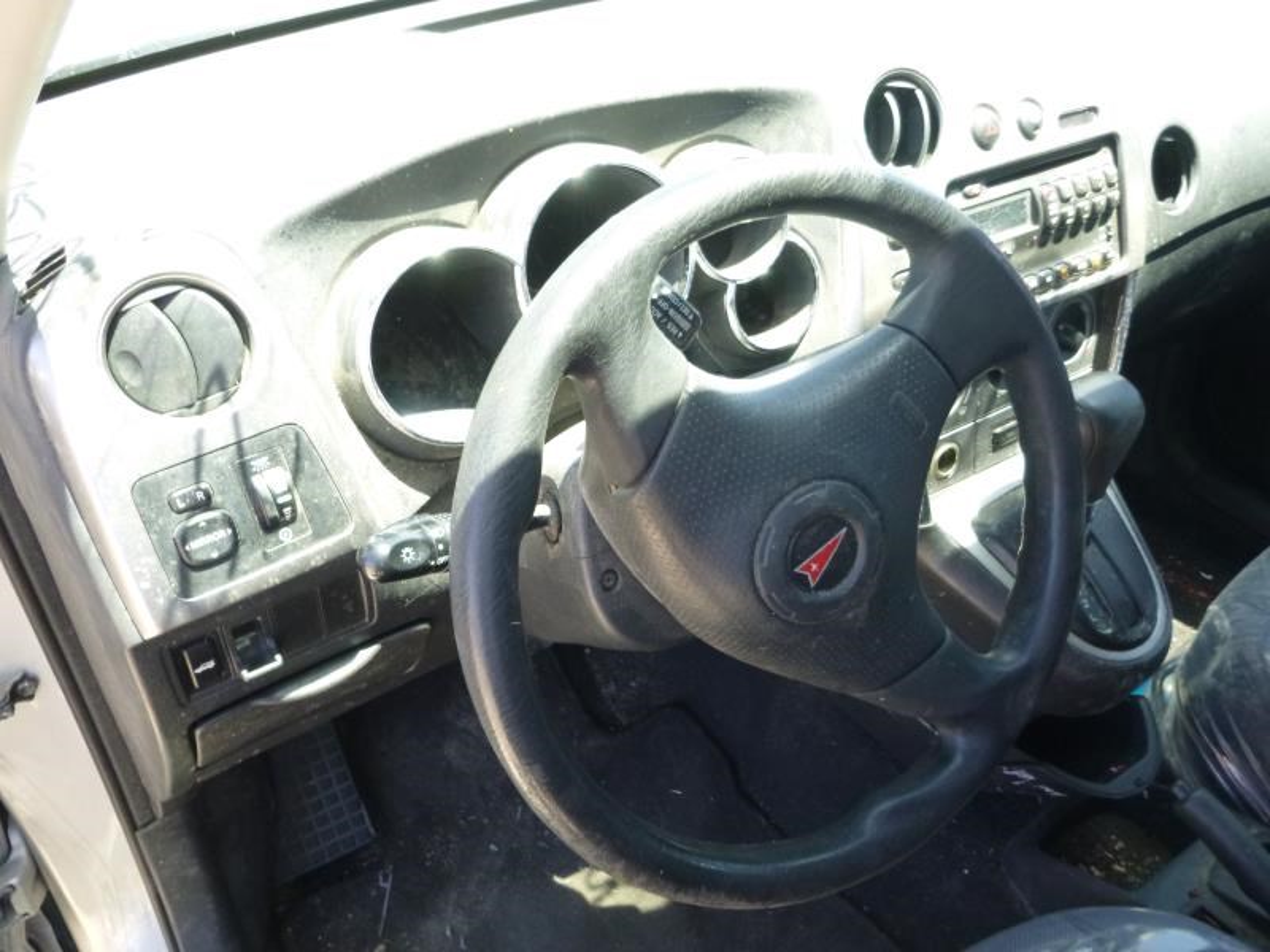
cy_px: 476
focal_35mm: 29
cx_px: 635
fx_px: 1064
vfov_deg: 48.2
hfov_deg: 61.7
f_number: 4.1
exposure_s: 1/60
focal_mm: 5.2
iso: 200
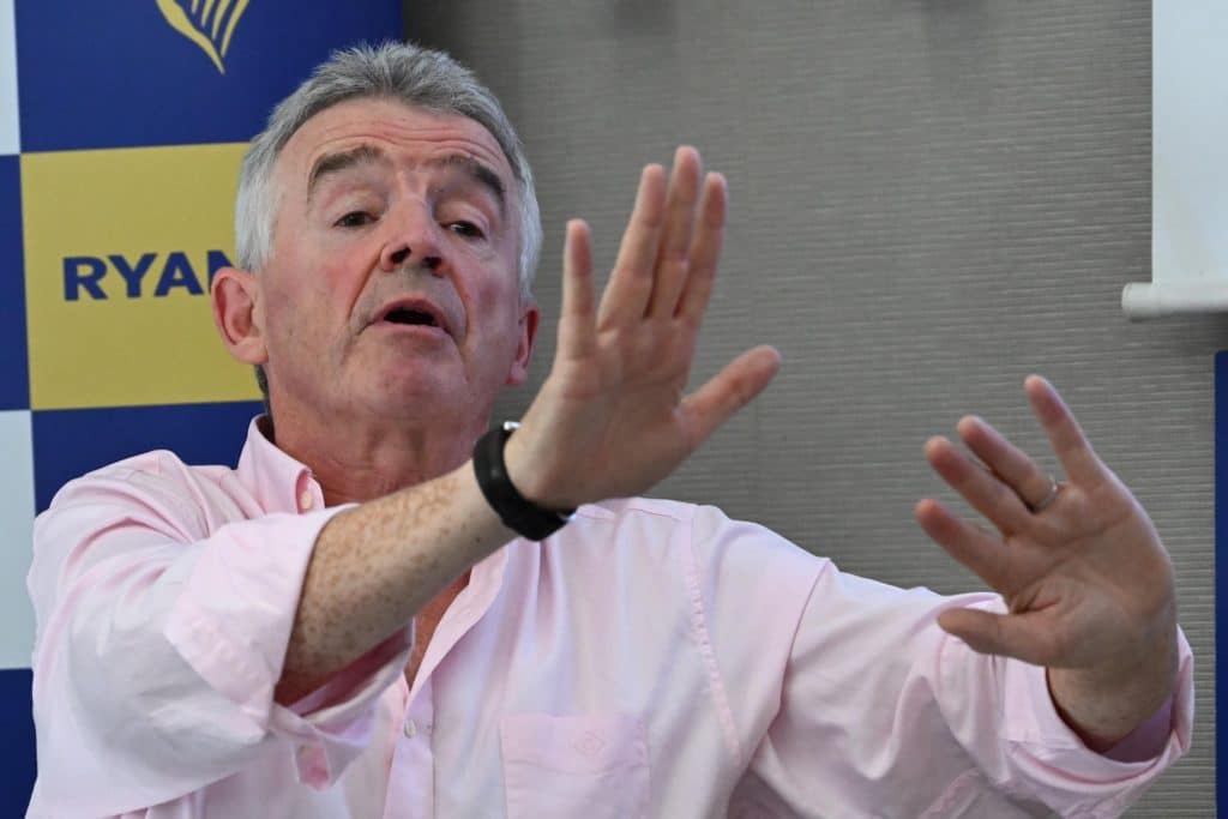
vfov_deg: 9.5
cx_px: 614
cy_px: 410
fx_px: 4912
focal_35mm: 144
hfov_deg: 14.2
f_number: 4.5
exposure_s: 1/250
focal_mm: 96
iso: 4000
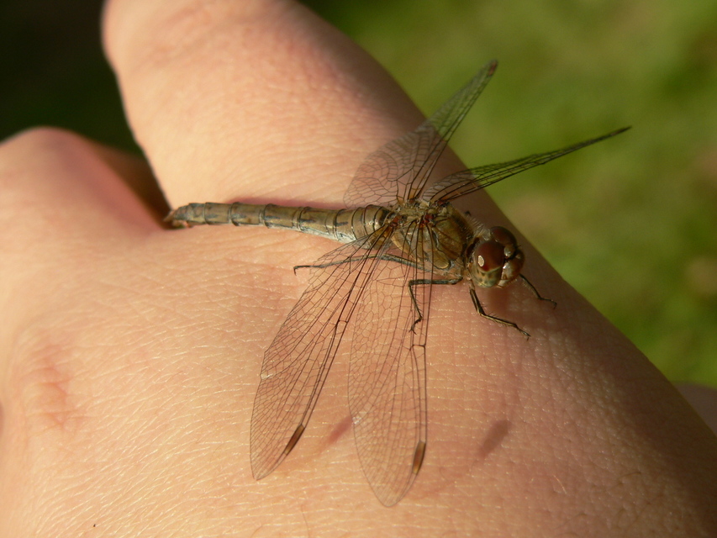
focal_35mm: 88
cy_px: 269
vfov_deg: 16.8
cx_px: 358
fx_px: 1823
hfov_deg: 22.3
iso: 80
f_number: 4.6
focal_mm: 14.6
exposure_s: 1/500
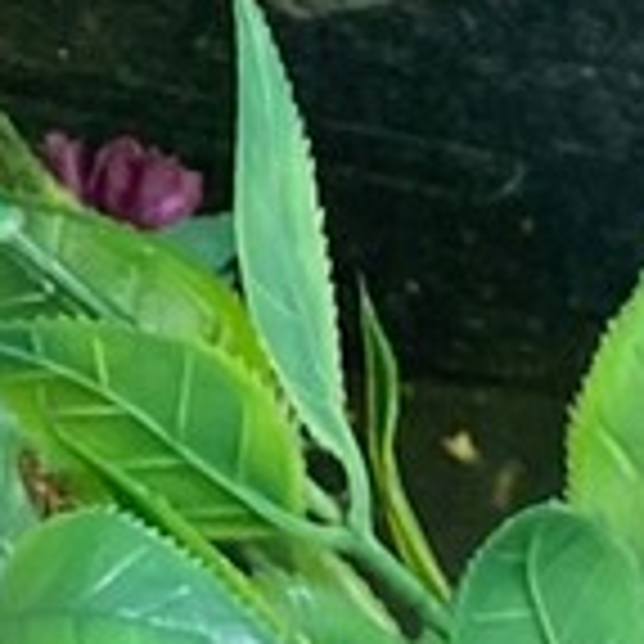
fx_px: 4862
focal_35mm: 231
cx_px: -86
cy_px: -1216
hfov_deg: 7.5
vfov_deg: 6.9
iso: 125
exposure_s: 1/109
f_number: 1.8
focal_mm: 4.25
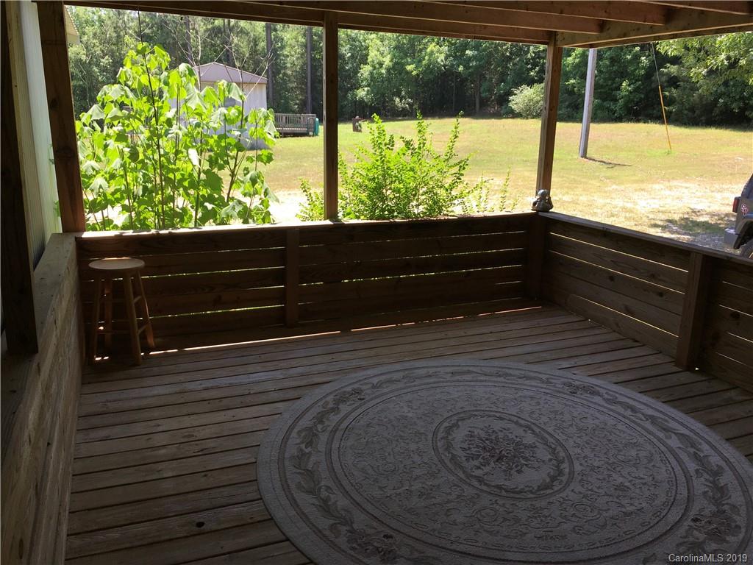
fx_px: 631
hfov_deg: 61.7
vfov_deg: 48.2
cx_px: 376
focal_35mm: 29
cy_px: 282
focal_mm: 4.15
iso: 25
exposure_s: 1/353
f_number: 2.2
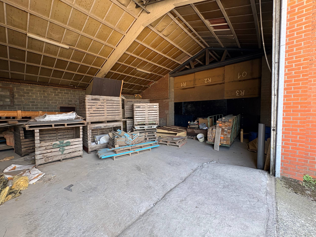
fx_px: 128
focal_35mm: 14
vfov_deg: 85.7
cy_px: 118
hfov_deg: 102.1
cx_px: 158
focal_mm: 2.22
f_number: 2.2
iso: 80
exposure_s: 1/99
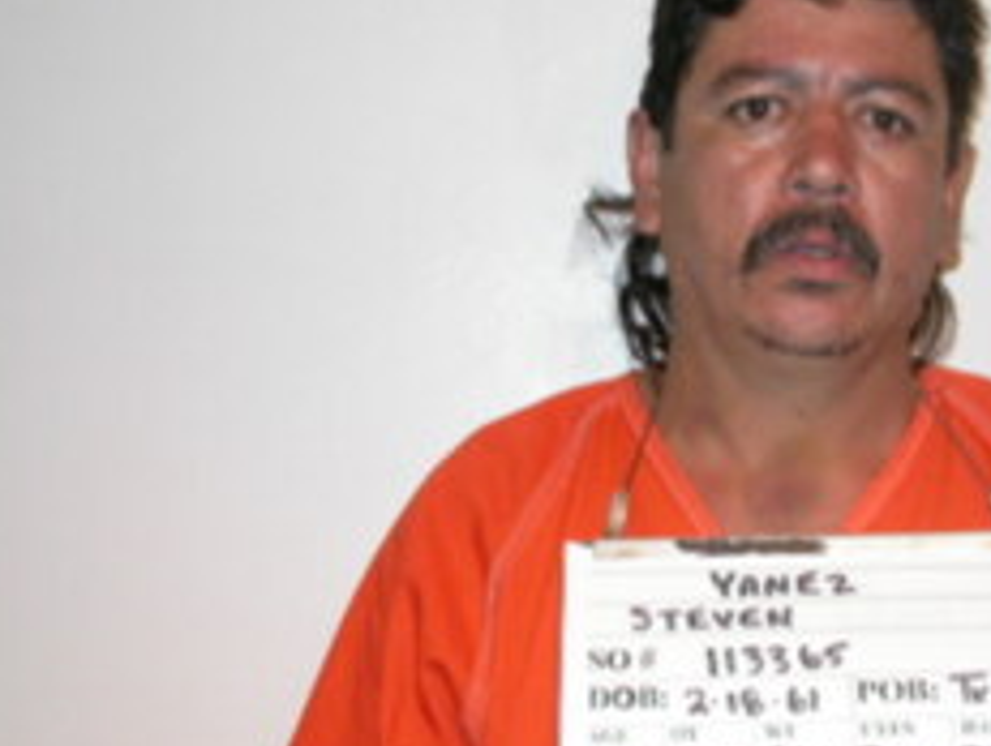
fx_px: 2523
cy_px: 362
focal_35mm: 88
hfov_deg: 22.1
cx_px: 714
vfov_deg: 16.8
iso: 100
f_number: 3
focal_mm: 12.2
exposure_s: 1/60.3
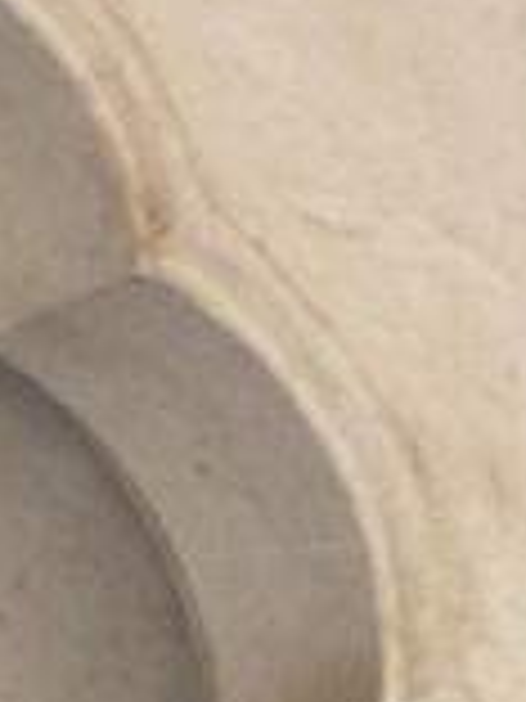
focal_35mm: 300
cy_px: 1634
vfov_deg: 6.3
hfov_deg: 4.8
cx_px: -904
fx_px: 6078
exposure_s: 1/30
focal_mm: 5.8
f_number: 3.6
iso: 125
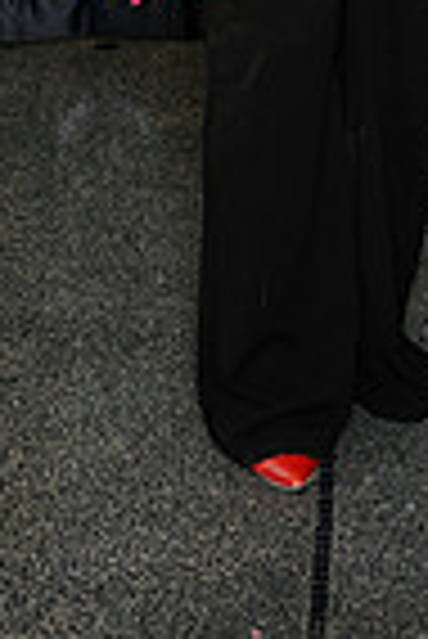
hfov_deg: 10.5
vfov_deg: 14.7
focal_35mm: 130
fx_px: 2313
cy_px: -302
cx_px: 446
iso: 640
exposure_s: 1/125
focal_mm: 41
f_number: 8
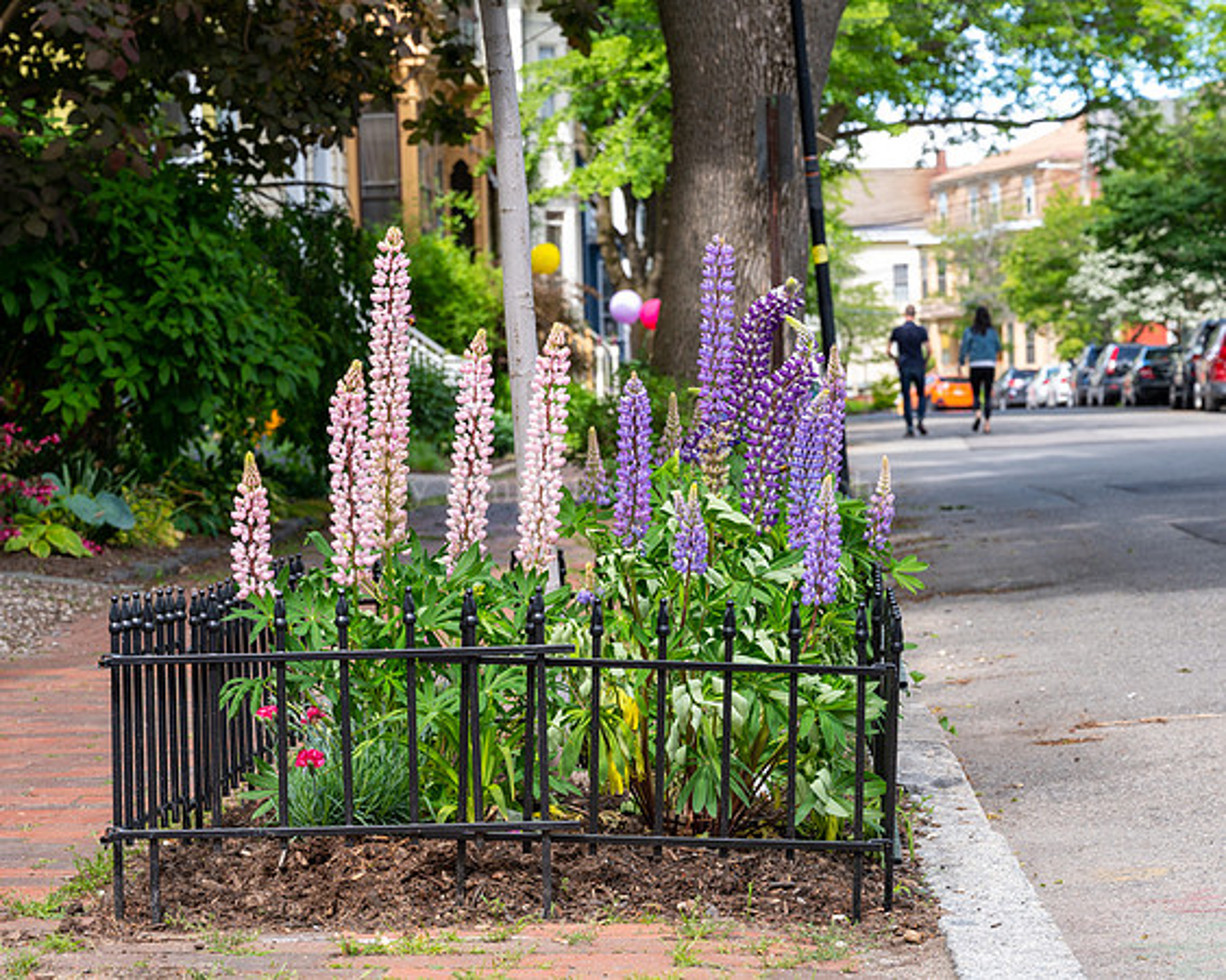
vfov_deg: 17.5
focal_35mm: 88
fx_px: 3192
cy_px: 514
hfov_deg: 21.7
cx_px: 536
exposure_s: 1/80
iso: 220
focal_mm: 70
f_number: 8
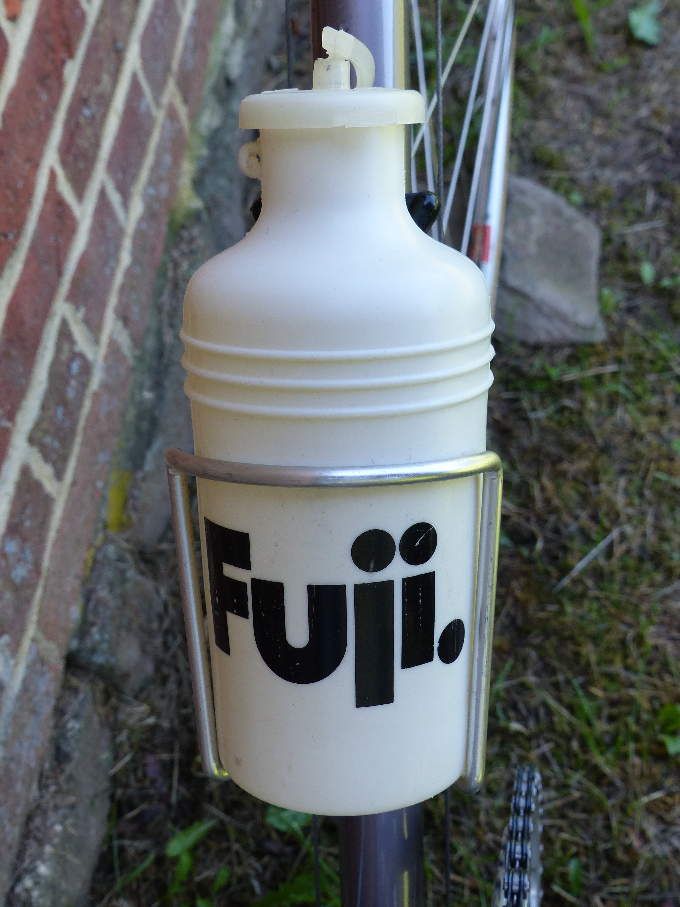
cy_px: 454
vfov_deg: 42.1
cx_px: 340
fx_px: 1179
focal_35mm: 45
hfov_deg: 32.2
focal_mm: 8.1
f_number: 3.2
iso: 100
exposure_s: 1/100
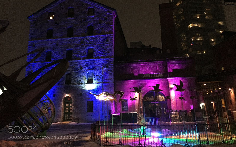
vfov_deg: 40.5
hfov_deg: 61.2
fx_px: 199
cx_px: 118
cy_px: 60
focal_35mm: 31
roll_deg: +0.7
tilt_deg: +17.1
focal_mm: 4.15
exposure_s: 1/15
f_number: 2.2
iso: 400
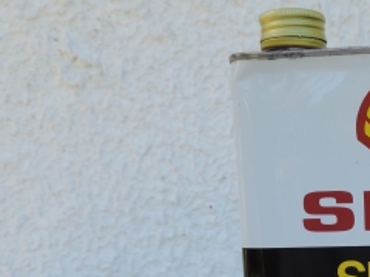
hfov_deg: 29.0
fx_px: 641
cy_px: 271
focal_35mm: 60
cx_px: 410
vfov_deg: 23.5
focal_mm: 4.3
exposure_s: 1/250
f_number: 3
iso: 80
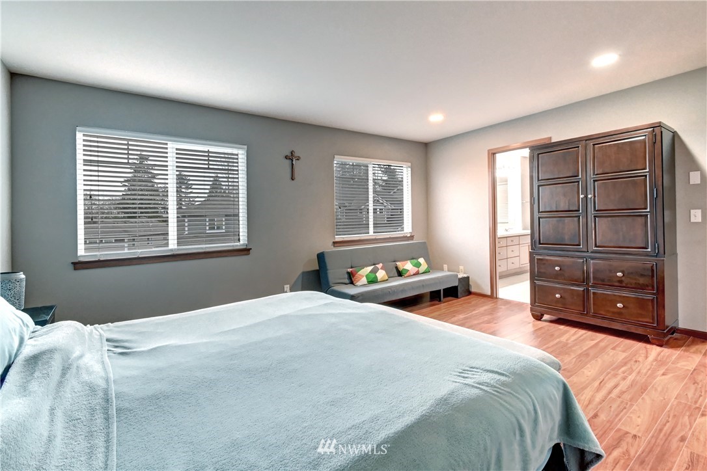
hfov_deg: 100.4
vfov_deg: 77.3
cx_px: 354
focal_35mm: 15
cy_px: 236
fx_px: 295
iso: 5000
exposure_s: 1/4
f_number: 13
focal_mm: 10
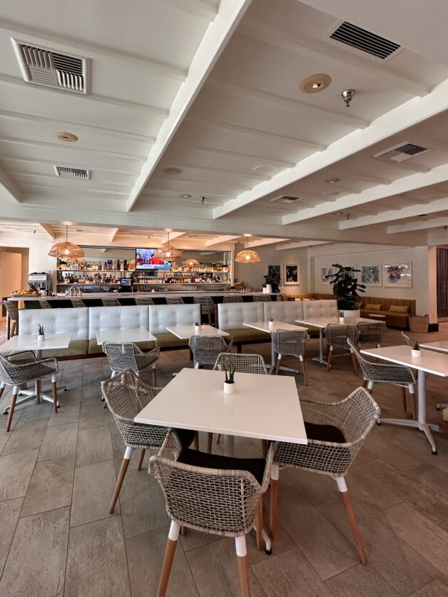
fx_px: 293
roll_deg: +0.0
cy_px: 270
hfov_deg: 74.6
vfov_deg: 90.8
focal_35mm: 17
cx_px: 206
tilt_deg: +1.8
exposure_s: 1/60
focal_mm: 2.22
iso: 200
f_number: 2.2
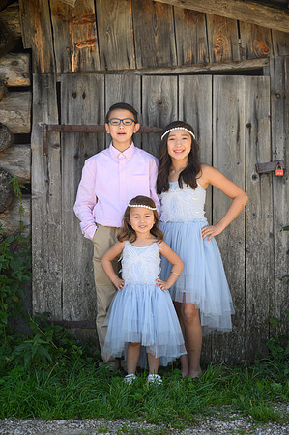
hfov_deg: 19.7
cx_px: 144
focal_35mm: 69
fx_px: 833
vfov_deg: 29.3
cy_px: 218
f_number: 3.5
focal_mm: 69
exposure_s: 1/200
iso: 160
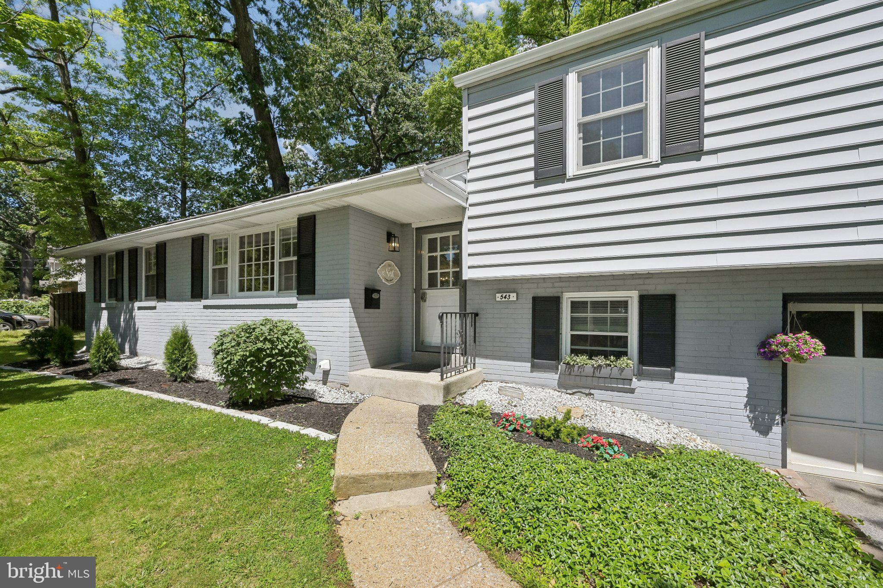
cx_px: 442
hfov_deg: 104.3
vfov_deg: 81.2
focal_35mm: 14
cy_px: 294
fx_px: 343
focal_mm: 14
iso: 400
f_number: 11
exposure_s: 1/640
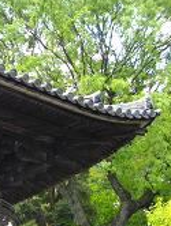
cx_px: -16
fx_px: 493
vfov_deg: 25.1
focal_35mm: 75
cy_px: 206
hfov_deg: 18.9
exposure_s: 1/160
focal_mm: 5.7
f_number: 2.9
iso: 100
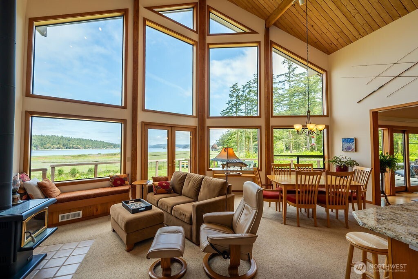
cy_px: 140
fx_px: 163
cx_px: 209
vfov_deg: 81.2
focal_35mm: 14
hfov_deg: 104.2
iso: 100
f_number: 5.6
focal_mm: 14
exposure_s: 1/125
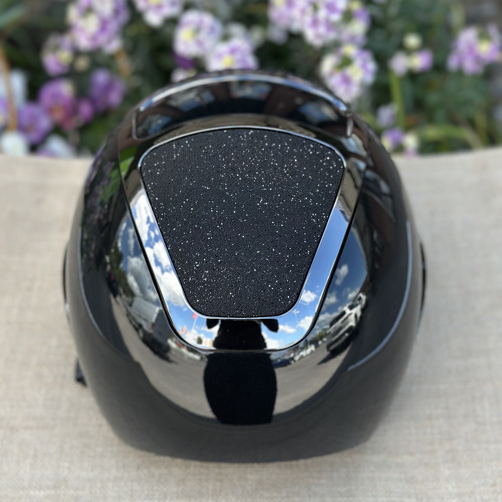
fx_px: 935
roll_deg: +0.0
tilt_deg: -44.4
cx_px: 250
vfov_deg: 30.0
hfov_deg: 30.0
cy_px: 235
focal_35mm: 57
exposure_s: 1/580
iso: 80
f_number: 1.78
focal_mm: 6.86
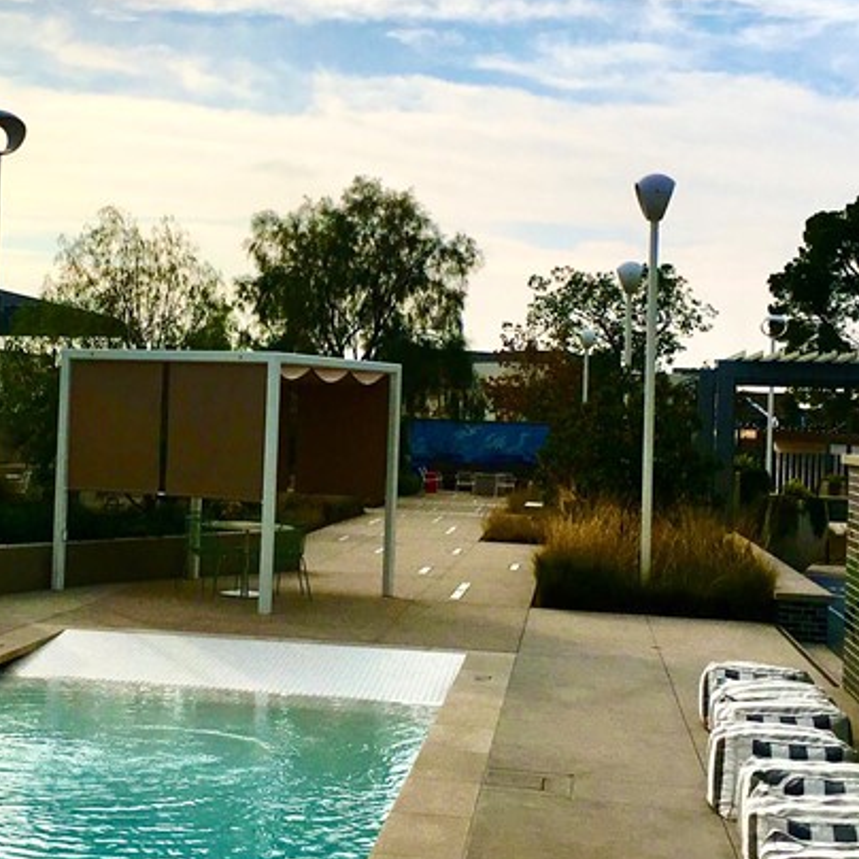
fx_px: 1825
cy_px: 402
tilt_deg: +1.5
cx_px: 251
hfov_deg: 26.3
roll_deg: -2.9
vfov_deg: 26.5
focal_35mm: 65
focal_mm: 4.15
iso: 25
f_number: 2.2
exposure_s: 1/5495
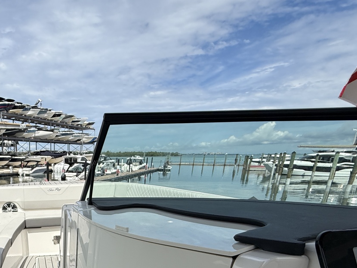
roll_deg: +0.3
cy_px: 238
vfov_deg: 46.6
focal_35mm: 27
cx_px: 45
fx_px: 278
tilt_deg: -14.2
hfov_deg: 57.5
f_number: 2.2
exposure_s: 1/3460
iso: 50
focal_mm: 2.22
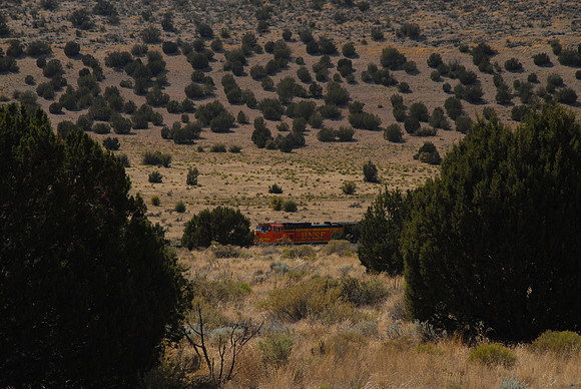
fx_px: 2908
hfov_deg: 11.4
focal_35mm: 180
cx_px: 290
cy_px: 194
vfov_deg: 7.6
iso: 100
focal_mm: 120
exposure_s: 1/320
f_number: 9
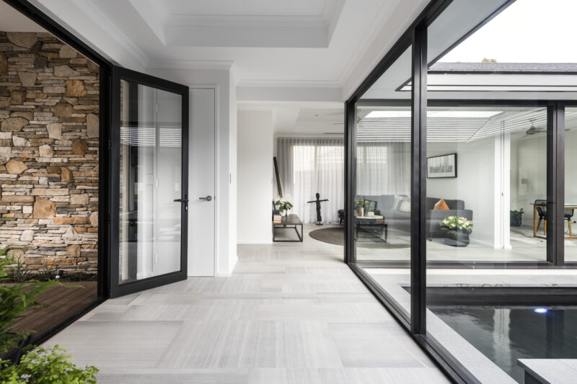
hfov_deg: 93.3
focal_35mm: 17
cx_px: 288
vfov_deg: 70.4
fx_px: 272
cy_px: 192
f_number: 9.5
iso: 125
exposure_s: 1/20
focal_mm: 17
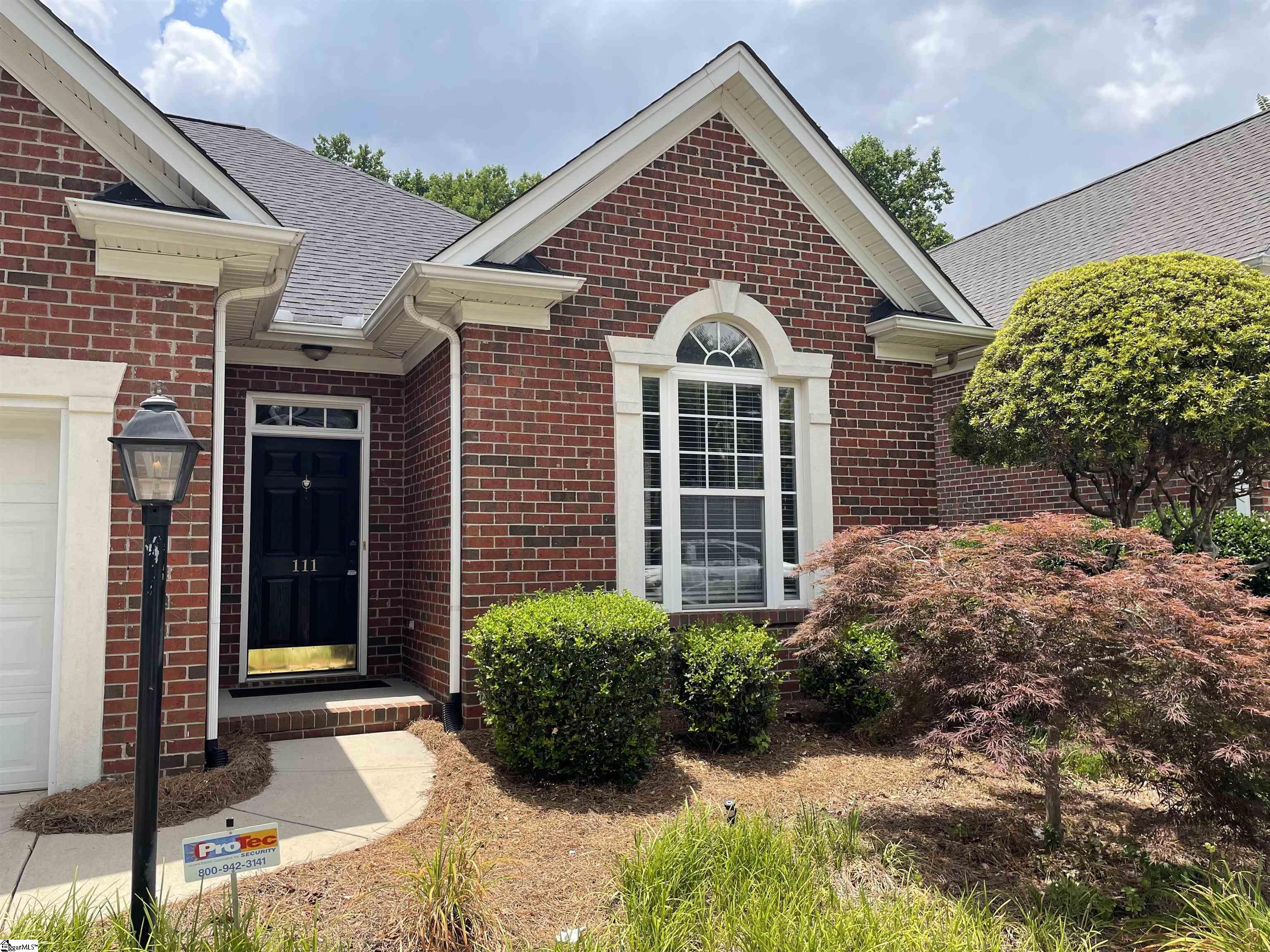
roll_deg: +0.9
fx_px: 954
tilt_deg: +5.0
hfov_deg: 67.3
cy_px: 476
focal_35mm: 26
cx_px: 635
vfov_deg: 53.1
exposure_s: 1/2506
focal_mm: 4.2
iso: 32
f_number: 1.6
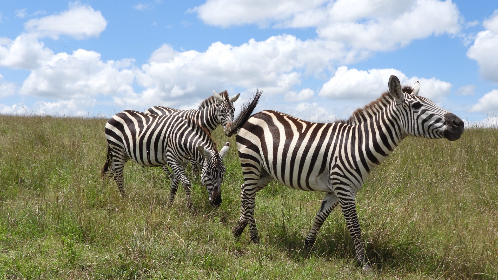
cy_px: 164
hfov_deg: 42.9
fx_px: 634
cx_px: 249
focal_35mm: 48
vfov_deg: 24.9
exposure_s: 1/1600
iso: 100
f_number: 3.2
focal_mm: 7.9
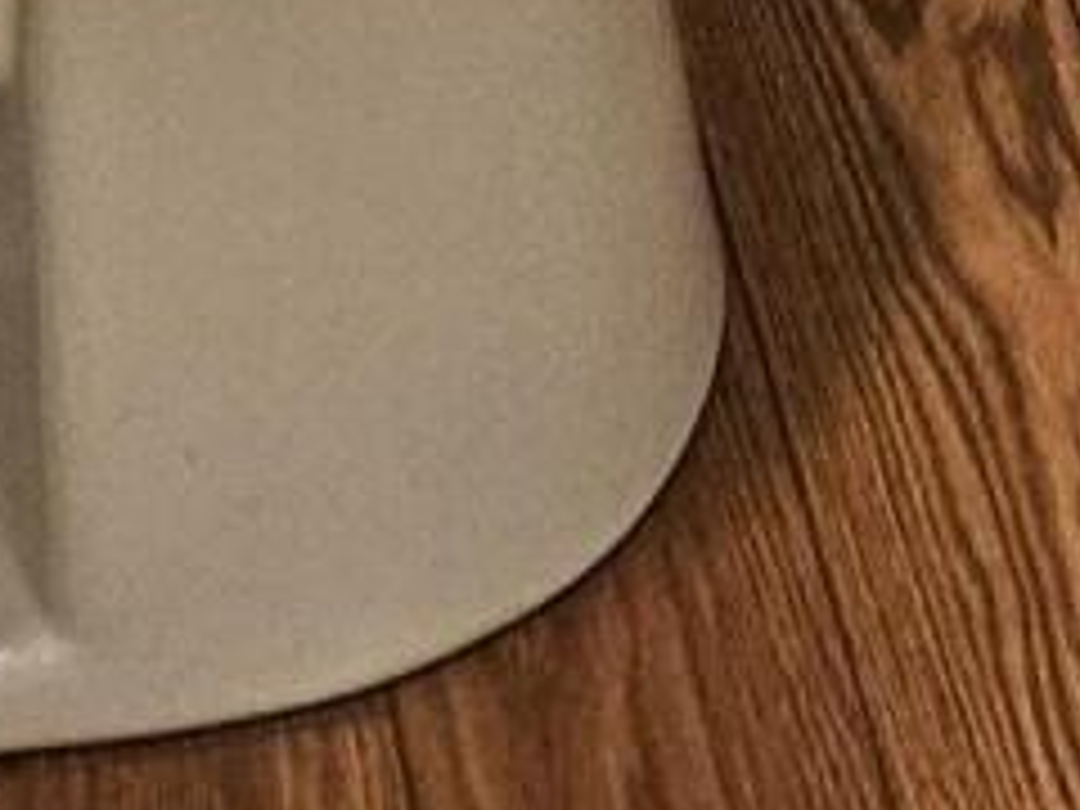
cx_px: 644
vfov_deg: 5.3
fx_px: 5990
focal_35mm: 192
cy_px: -3681
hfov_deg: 10.3
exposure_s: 1/120
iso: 320
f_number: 1.8
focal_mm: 5.4
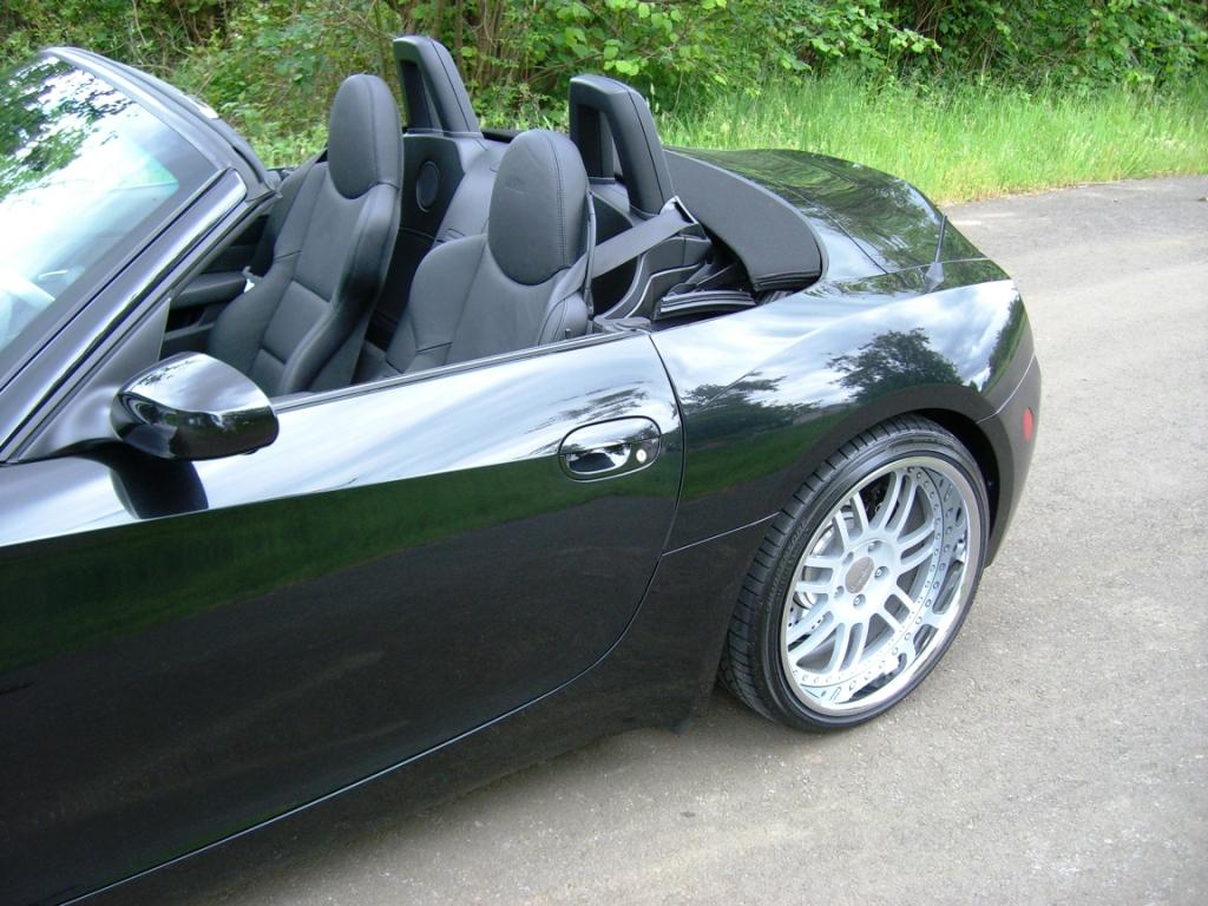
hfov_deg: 49.0
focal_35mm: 38
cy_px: 453
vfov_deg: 37.7
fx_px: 1326
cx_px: 604
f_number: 2.7
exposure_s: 1/125
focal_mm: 6.2
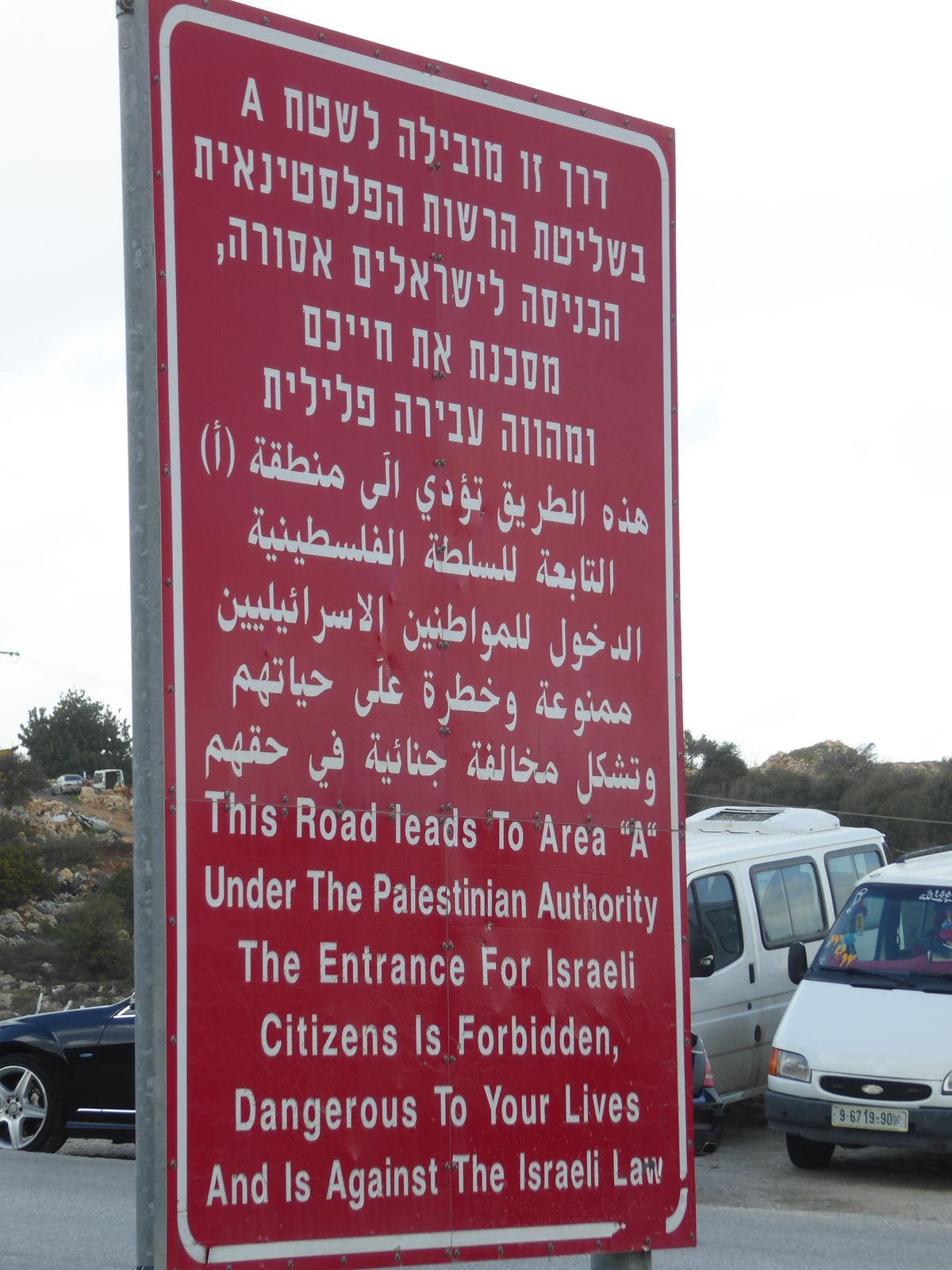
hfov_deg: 9.3
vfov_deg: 12.4
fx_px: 5830
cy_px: 635
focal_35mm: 159
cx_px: 476
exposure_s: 1/100
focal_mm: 25.6
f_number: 5.4
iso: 80
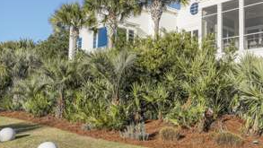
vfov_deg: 32.9
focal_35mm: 36
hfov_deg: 54.1
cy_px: 76
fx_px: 251
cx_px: 177
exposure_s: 1/500
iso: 100
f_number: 5.6
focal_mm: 21
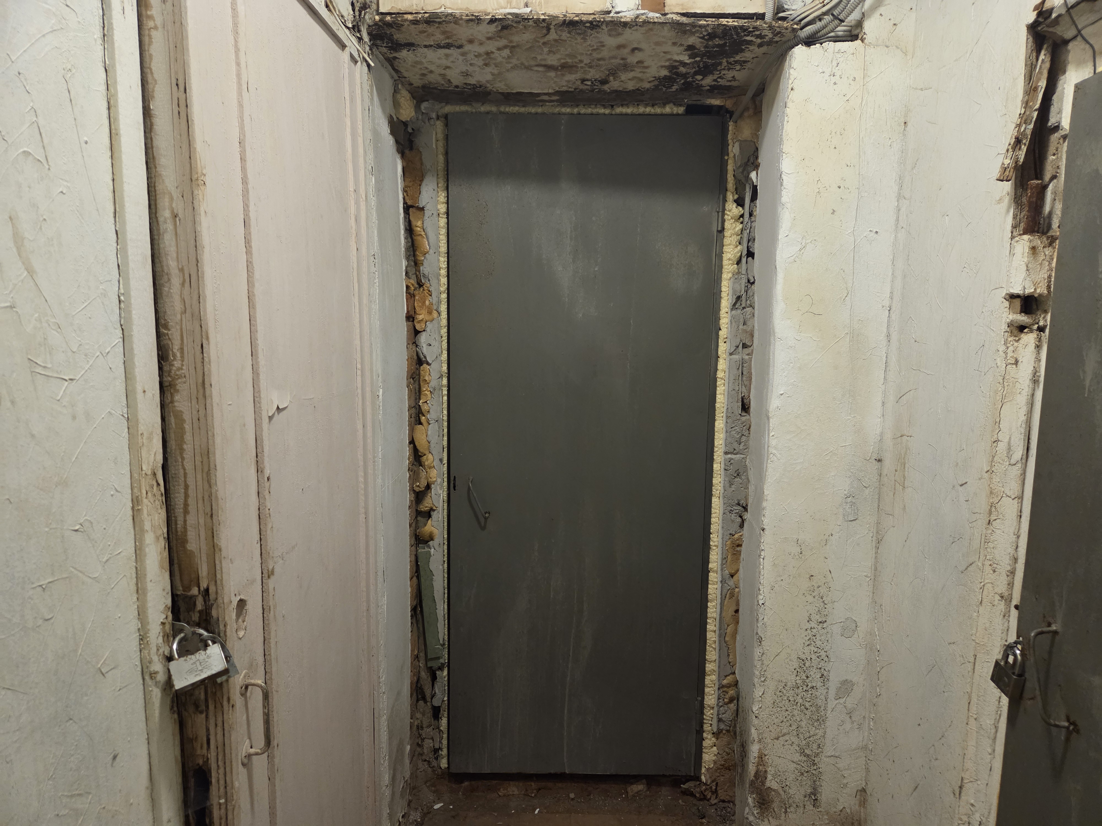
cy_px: 413
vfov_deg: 58.9
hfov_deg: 73.9
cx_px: 551
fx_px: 732
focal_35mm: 23
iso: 800
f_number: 1.8
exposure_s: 1/100
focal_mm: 5.4
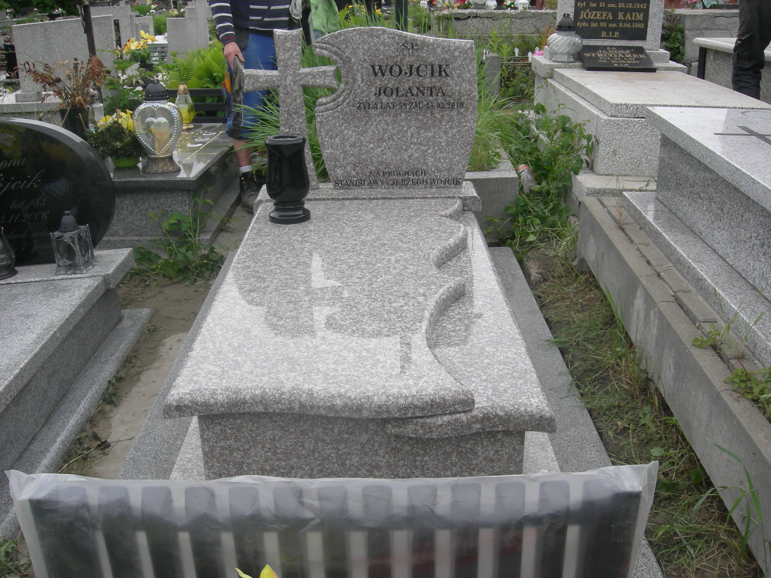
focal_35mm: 36
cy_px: 289
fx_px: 802
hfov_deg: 51.4
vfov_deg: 39.7
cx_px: 386
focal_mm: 7.5
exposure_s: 1/91.6
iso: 64
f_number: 4.3
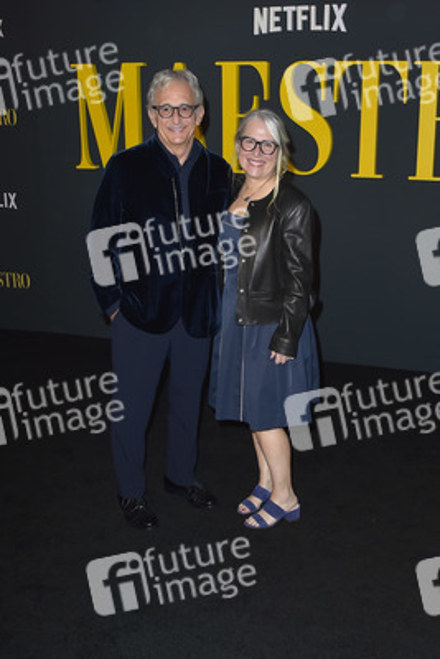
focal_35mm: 32
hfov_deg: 41.1
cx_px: 220
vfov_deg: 58.7
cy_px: 330
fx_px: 586
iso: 320
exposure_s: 1/250
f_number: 6.3
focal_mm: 32
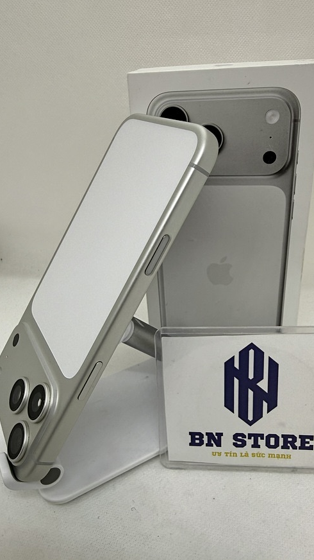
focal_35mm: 27
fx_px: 400
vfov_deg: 69.9
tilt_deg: -24.2
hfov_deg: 42.9
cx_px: 162
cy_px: 285
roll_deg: +2.9
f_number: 2.2
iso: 40
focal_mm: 2.22
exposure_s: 1/146
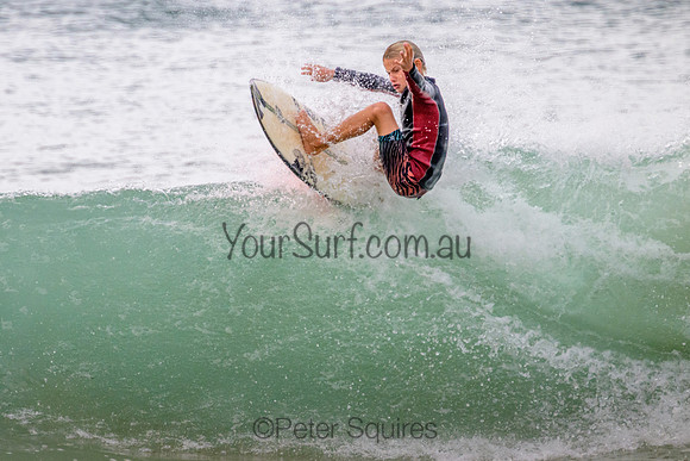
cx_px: 273
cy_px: 179
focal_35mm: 1075
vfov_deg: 1.3
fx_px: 20601
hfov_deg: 1.9
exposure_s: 1/2000
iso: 2200
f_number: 11
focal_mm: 800
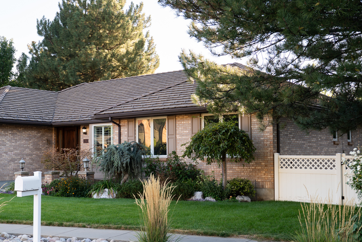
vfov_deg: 26.5
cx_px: 133
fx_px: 513
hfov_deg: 38.6
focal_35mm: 51
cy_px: 128
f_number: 4.5
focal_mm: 35
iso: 100
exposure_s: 1/100
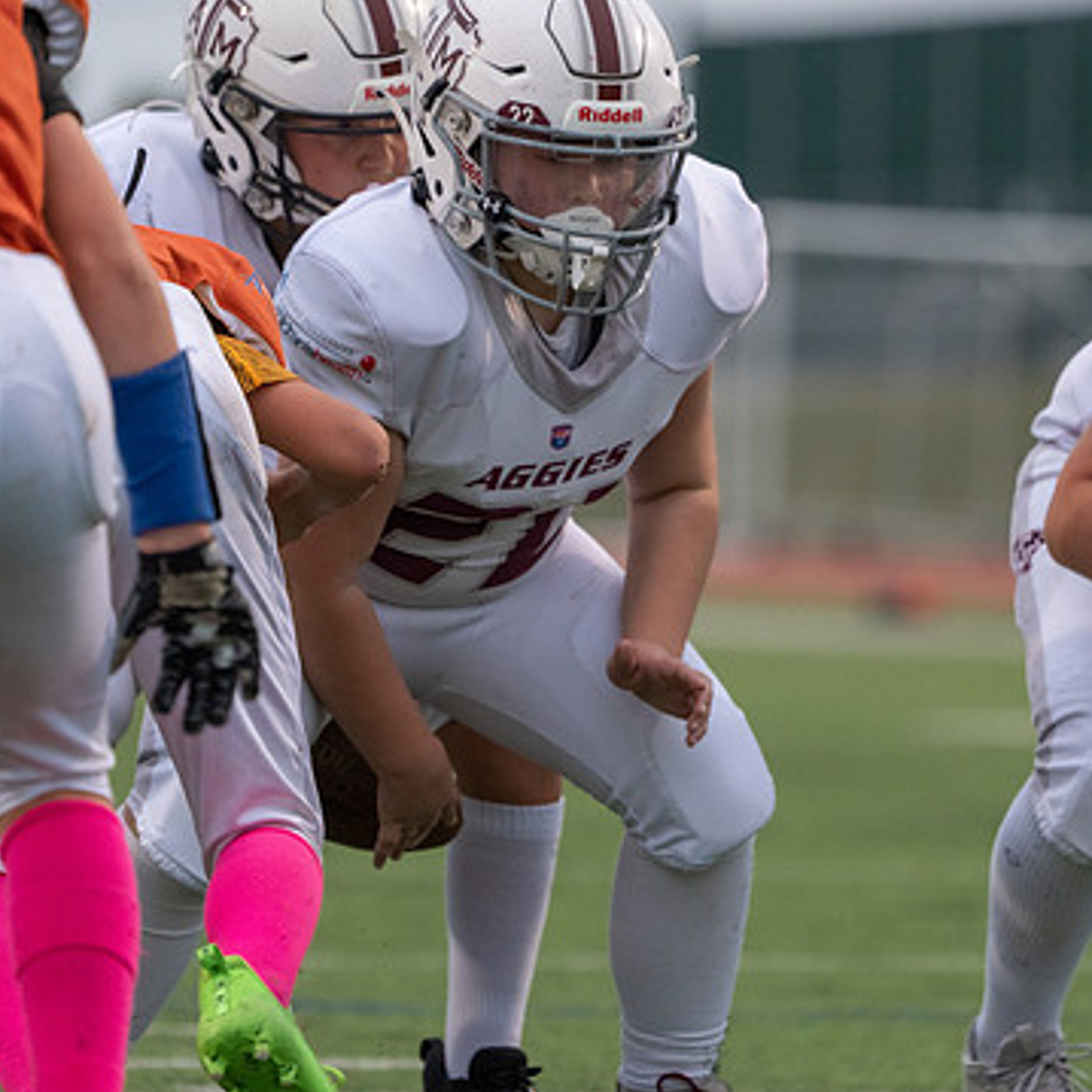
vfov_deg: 4.1
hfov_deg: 4.1
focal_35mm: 429
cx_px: 621
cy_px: 509
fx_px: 15311
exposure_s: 1/1000
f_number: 5.6
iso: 3200
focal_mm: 312
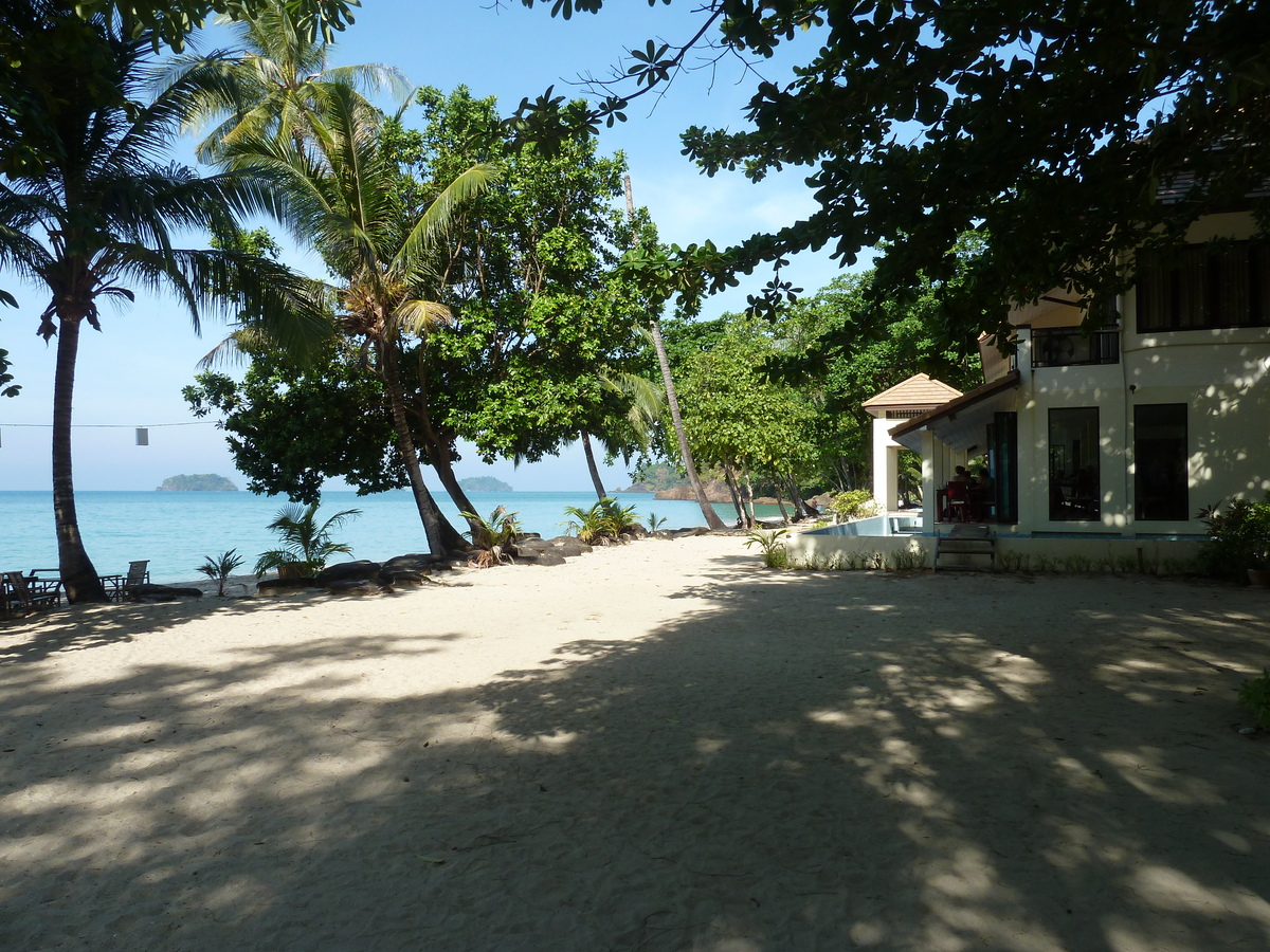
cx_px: 635
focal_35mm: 25
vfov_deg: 54.9
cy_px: 476
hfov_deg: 69.4
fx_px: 917
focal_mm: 4.1
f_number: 4
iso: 80
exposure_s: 1/400
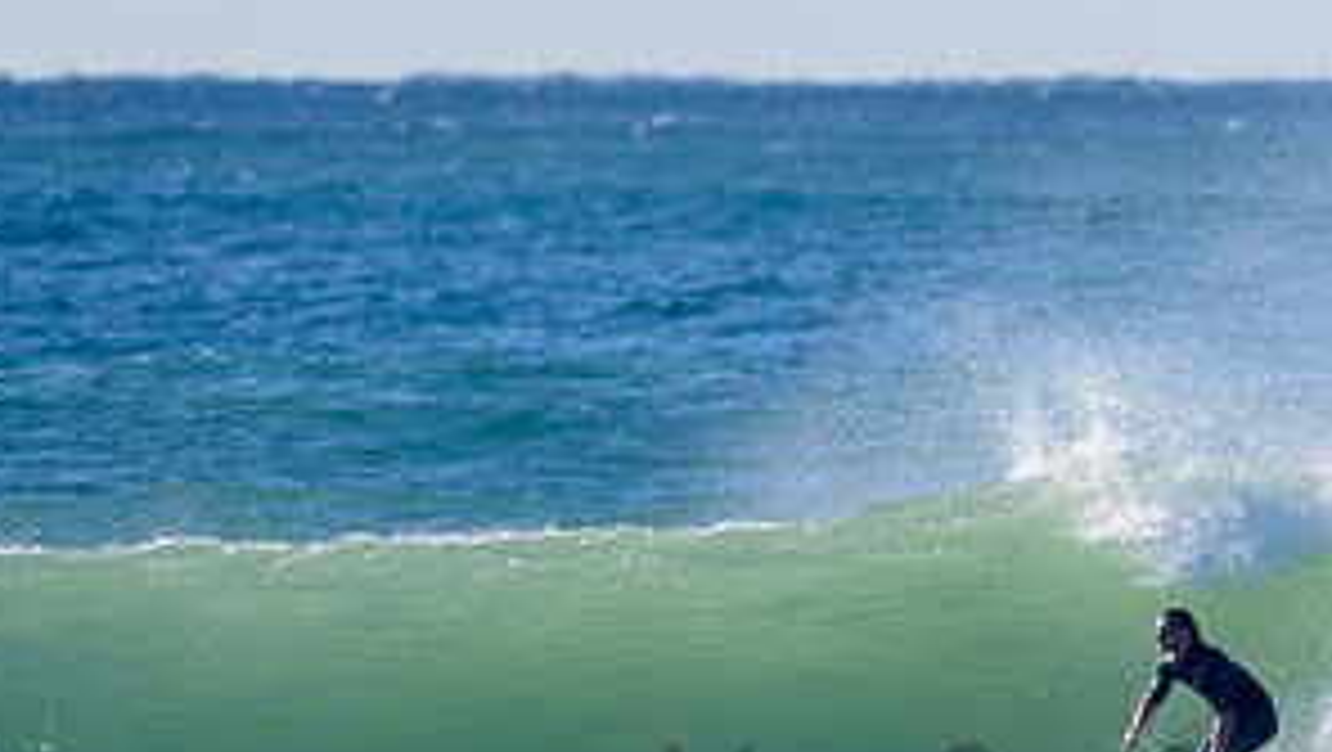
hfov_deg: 2.1
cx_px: 1146
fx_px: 37041
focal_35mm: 1048
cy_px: 777
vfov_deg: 1.2
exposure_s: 1/1000
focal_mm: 500
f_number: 5.6
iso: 125
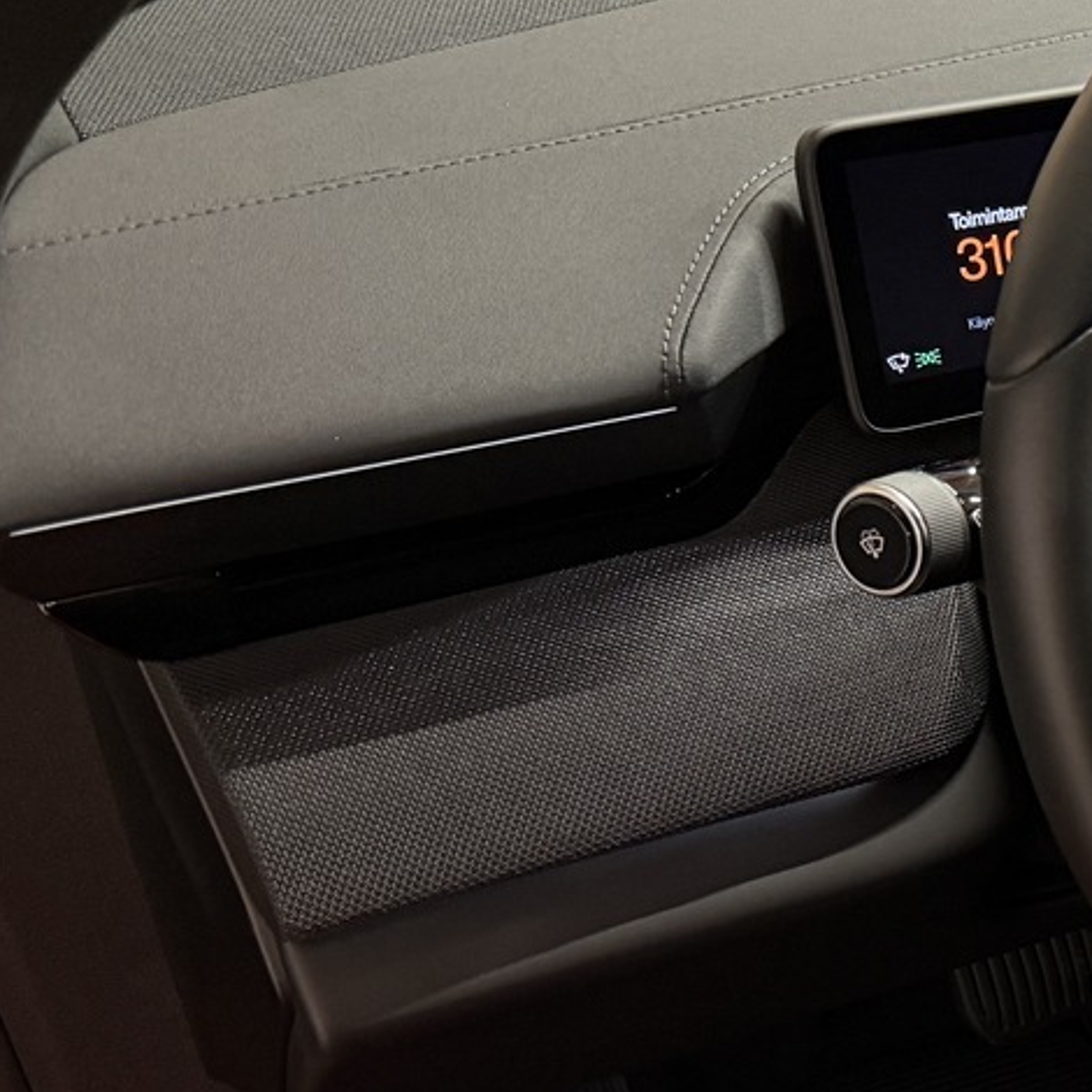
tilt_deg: -33.8
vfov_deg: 26.1
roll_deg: -2.9
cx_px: 1480
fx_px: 2320
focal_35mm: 65
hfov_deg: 23.0
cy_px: 829
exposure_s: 1/60
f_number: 1.78
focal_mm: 6.76
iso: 400
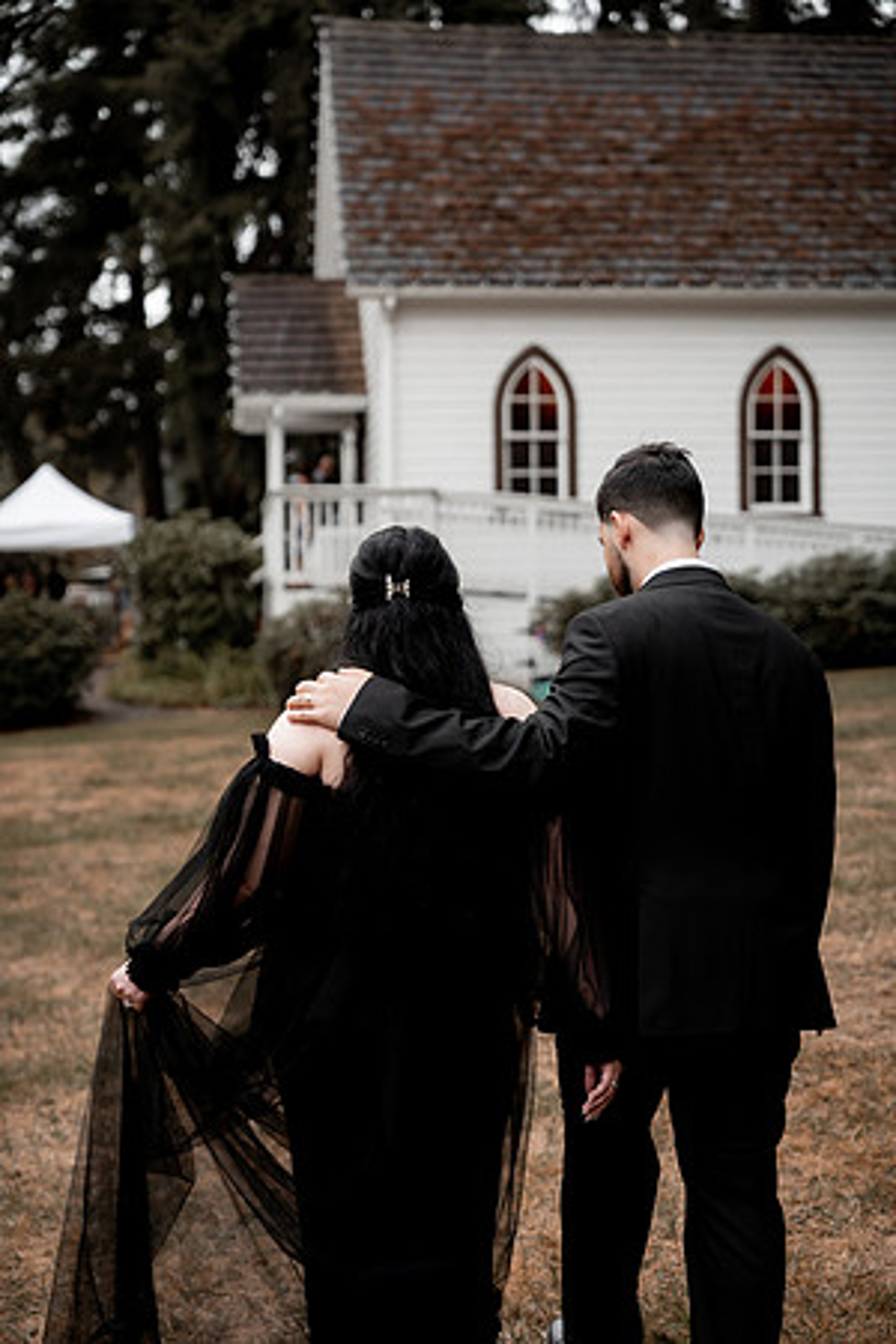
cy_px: 672
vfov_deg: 36.2
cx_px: 448
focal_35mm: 55
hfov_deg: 24.6
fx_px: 2053
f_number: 2.8
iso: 400
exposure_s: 1/1600
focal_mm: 55
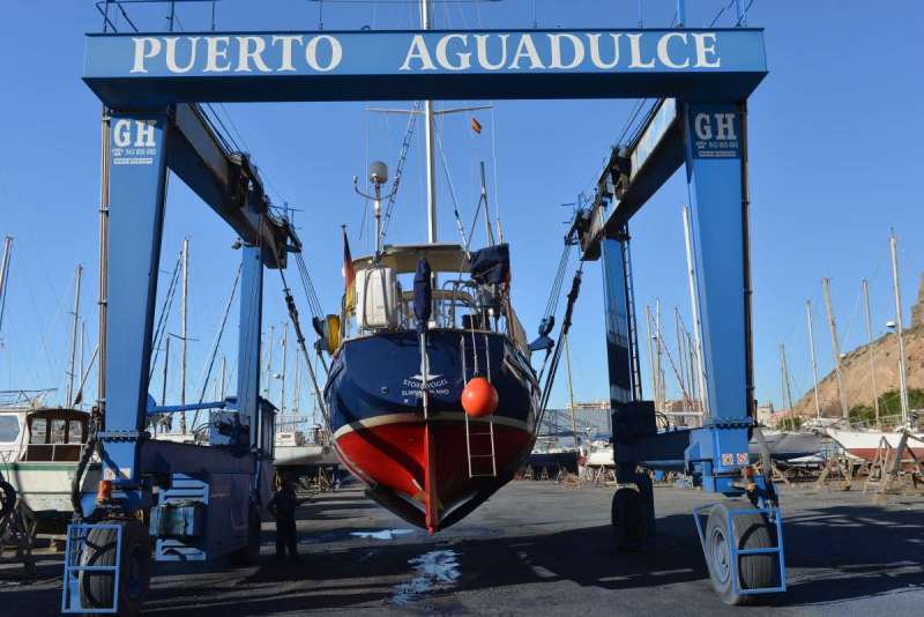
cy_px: 308
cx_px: 462
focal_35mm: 34
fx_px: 873
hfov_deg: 55.8
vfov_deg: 38.9
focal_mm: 34
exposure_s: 1/200
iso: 125
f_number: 7.1
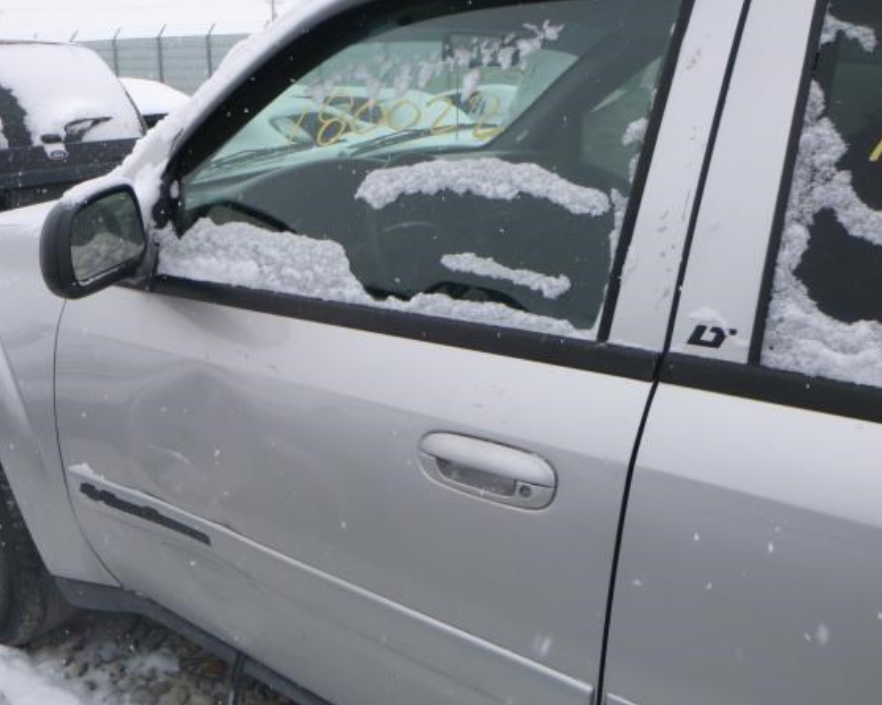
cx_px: 348
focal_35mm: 35
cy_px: 346
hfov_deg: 51.2
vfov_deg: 42.2
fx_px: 913
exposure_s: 1/500
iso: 100
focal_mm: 4.5
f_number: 3.9
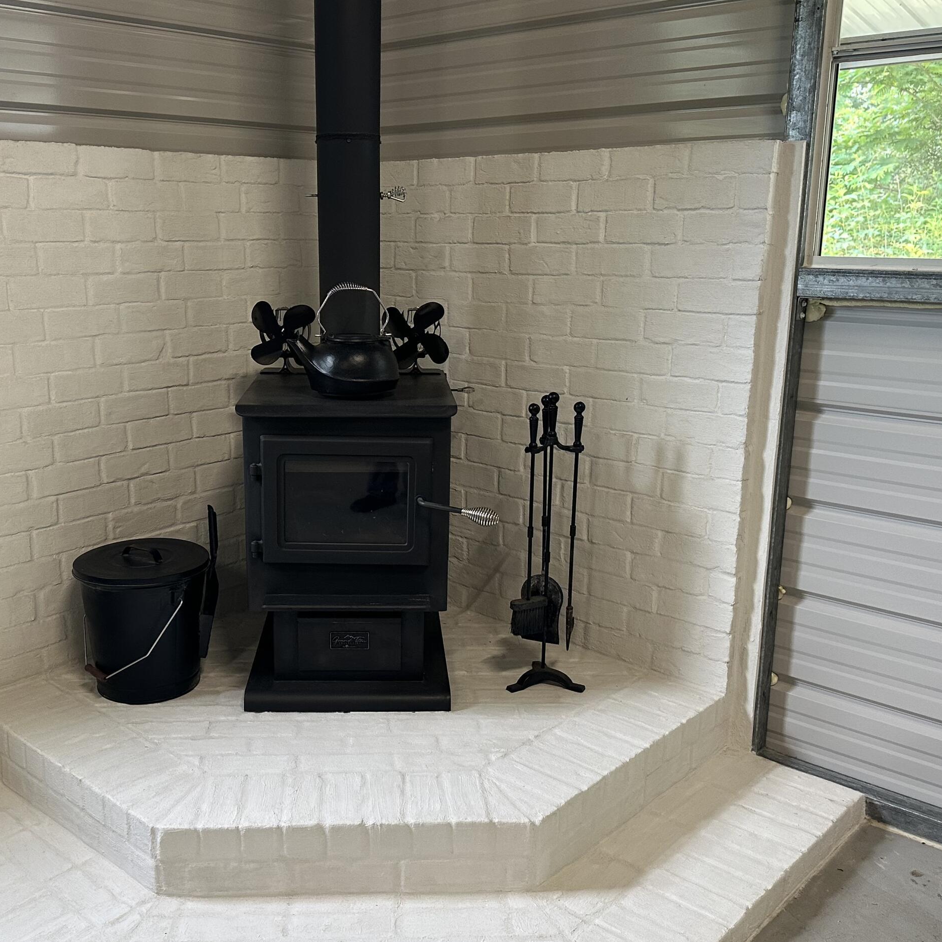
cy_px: 484
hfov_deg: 48.2
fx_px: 1047
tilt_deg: -14.4
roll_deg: -0.4
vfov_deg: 48.4
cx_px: 383
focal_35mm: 34
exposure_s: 1/120
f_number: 1.78
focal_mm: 6.86
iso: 200
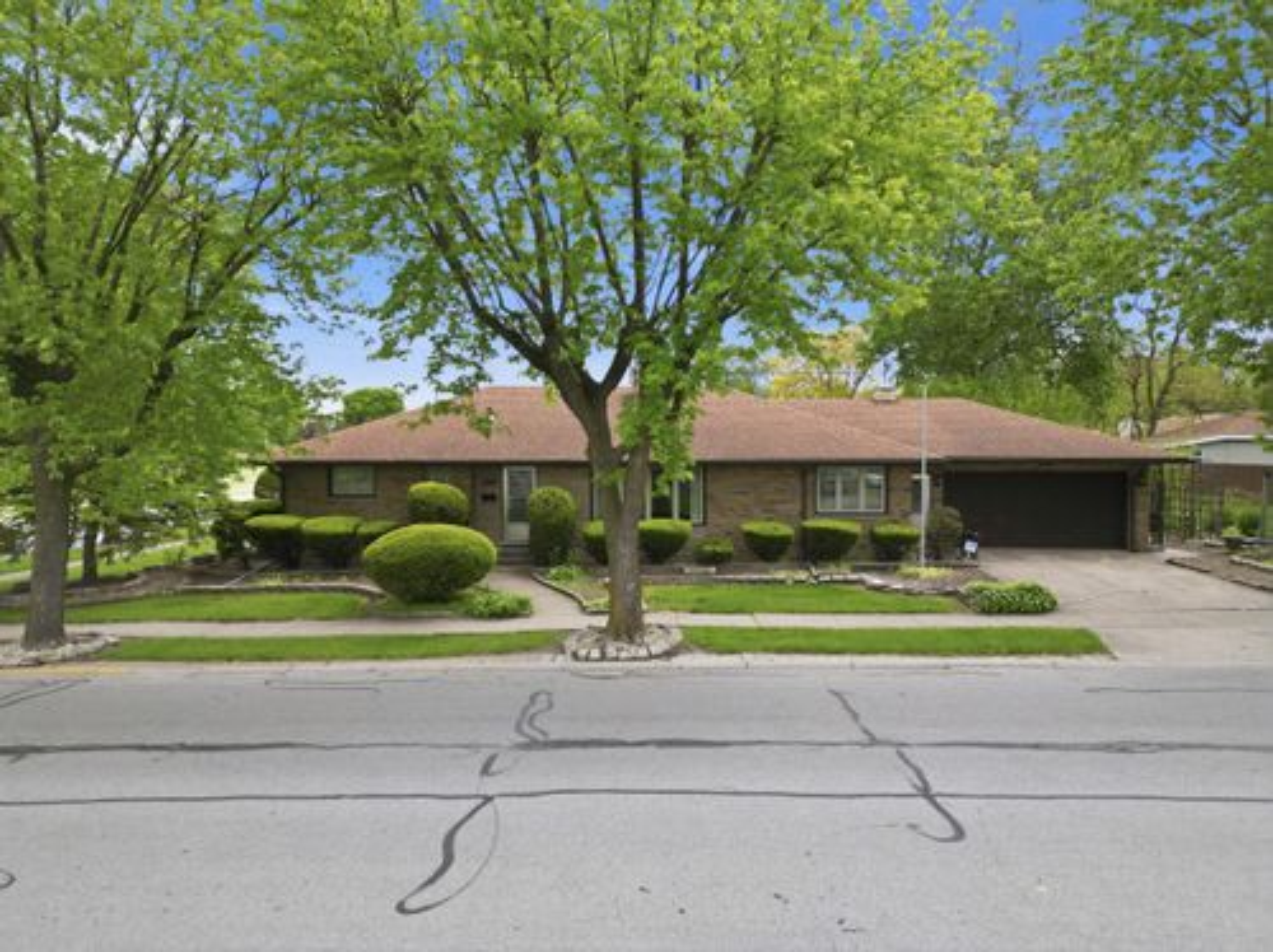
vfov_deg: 56.7
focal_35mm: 24
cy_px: 476
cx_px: 636
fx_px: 882
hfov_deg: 71.6
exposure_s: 1/1250
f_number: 1.7
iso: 100
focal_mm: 6.7
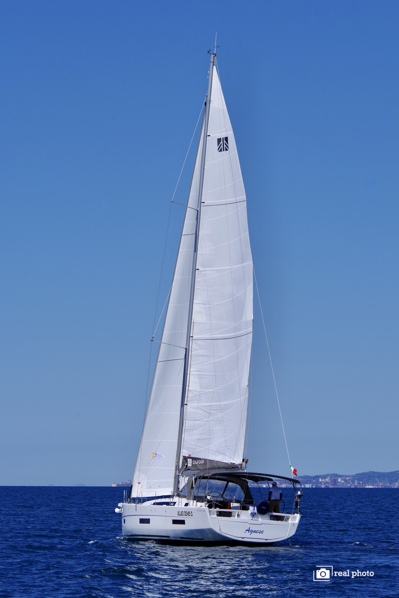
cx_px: 200
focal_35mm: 135
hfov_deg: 10.2
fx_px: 2242
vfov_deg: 15.2
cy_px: 299
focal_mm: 135
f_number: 13
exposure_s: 1/500
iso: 200
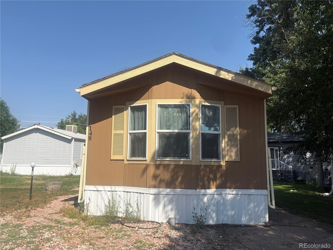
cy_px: 125
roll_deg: -0.6
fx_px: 250
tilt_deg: +9.0
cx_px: 166
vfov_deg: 53.1
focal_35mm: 26
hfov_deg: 67.3
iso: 50
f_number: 1.6
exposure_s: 1/4065
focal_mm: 5.96
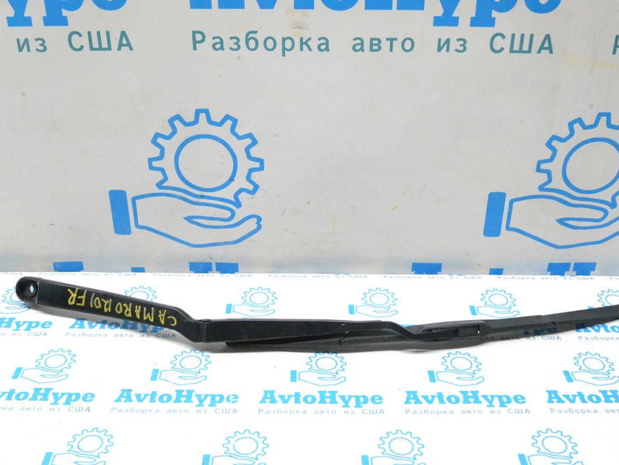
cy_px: 235
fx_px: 769
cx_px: 313
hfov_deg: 43.8
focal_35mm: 43
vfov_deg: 33.6
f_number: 10
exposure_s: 1/125
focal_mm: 26
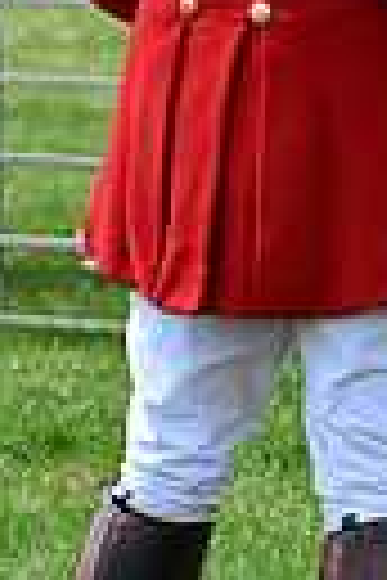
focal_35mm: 493
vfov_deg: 4.2
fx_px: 7949
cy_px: 88
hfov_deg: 2.8
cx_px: 1035
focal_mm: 110
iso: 320
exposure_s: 1/1250
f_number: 4.5
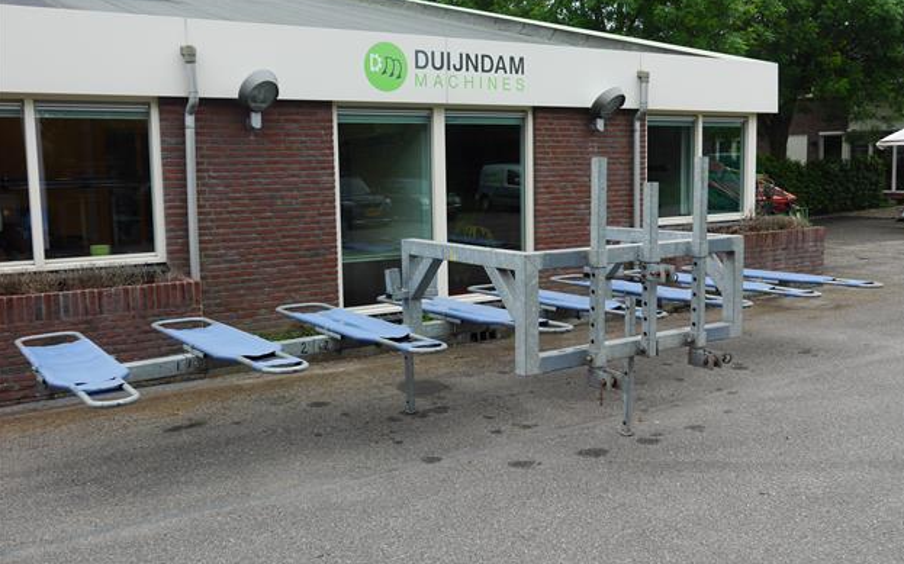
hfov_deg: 52.8
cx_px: 461
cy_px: 262
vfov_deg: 34.4
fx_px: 911
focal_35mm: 37
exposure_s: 1/160
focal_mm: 17
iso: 160
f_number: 5
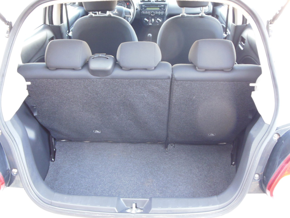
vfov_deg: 42.9
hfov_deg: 55.4
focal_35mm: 33
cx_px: 145
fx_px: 276
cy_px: 109
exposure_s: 1/25
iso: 400
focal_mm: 6
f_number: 3.5
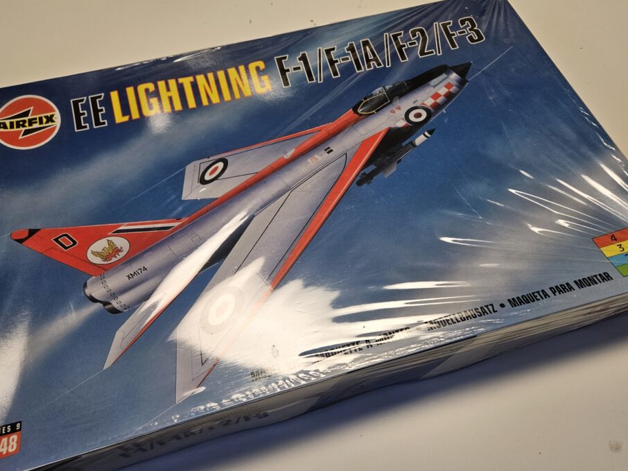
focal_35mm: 26
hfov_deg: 67.3
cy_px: 244
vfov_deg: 53.0
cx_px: 305
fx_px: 472
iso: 125
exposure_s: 1/120
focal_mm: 5.4
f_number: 1.8
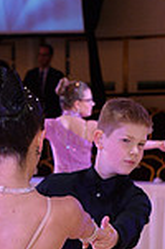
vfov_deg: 8.5
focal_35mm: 238
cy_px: 374
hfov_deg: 5.7
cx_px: 39
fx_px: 1644
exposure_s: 1/250
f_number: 5.6
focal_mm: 62
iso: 1600
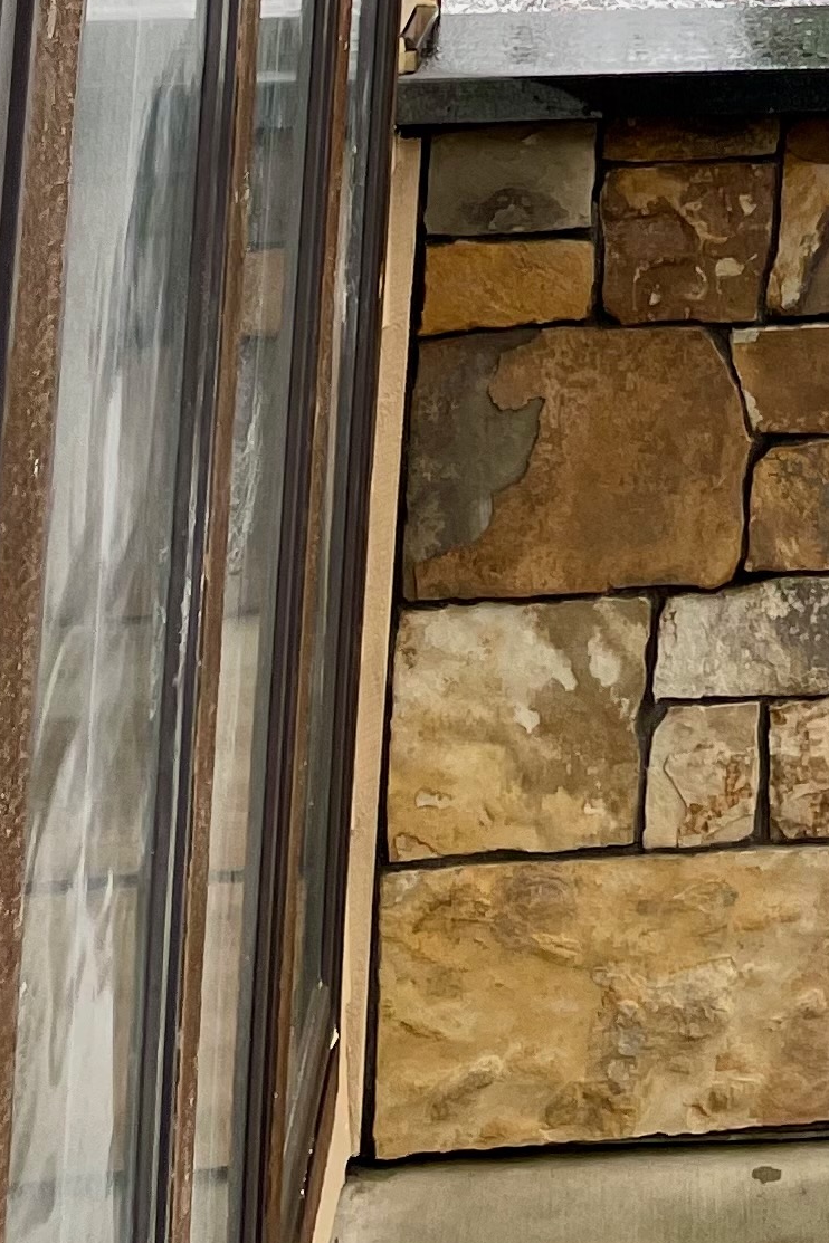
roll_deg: +0.1
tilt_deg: +7.2
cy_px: -886
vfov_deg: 17.5
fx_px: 3385
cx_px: 1344
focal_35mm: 98
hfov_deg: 13.0
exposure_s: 1/206
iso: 32
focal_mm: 4.2
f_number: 1.6
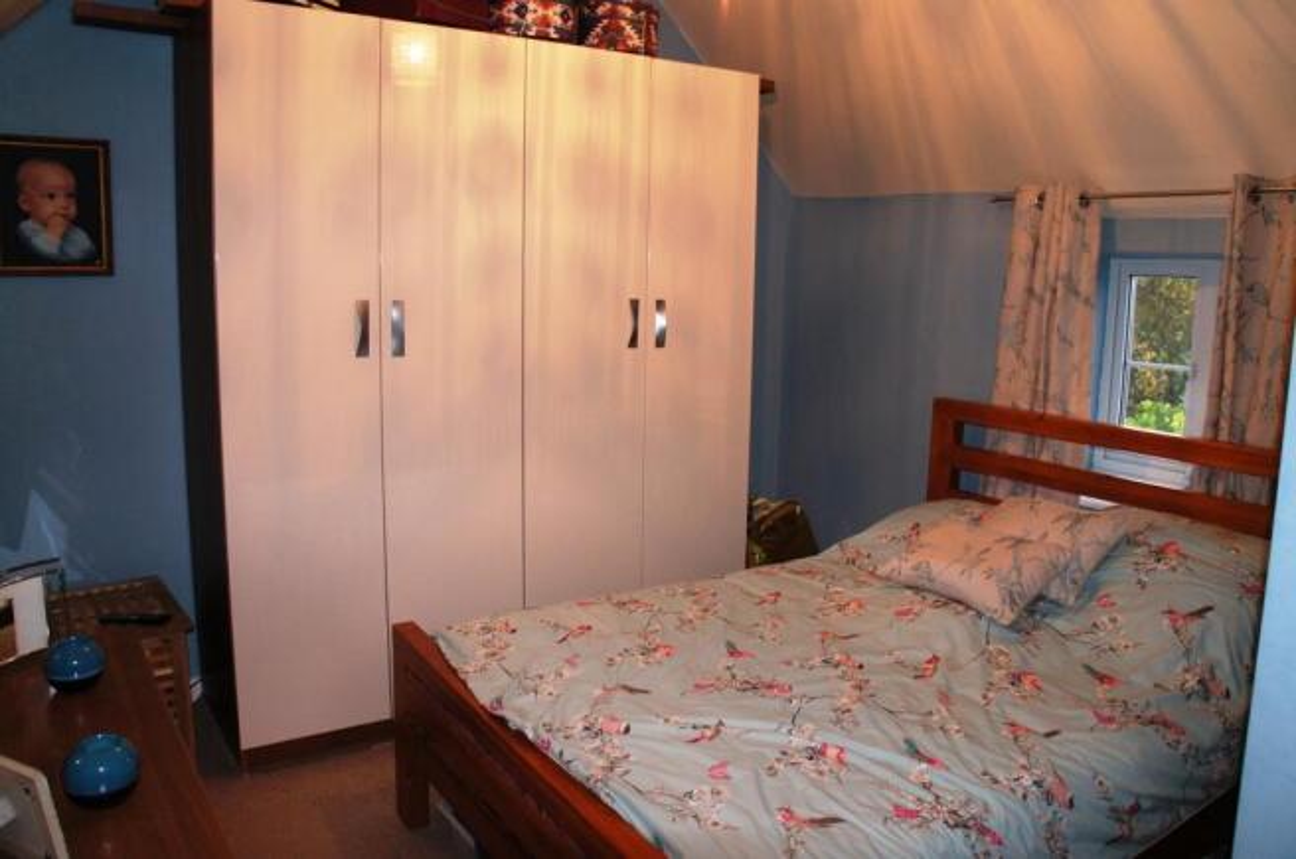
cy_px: 430
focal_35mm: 27
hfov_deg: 67.5
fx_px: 970
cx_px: 648
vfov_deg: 47.8
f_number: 3.5
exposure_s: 1/60
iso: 800
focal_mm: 18
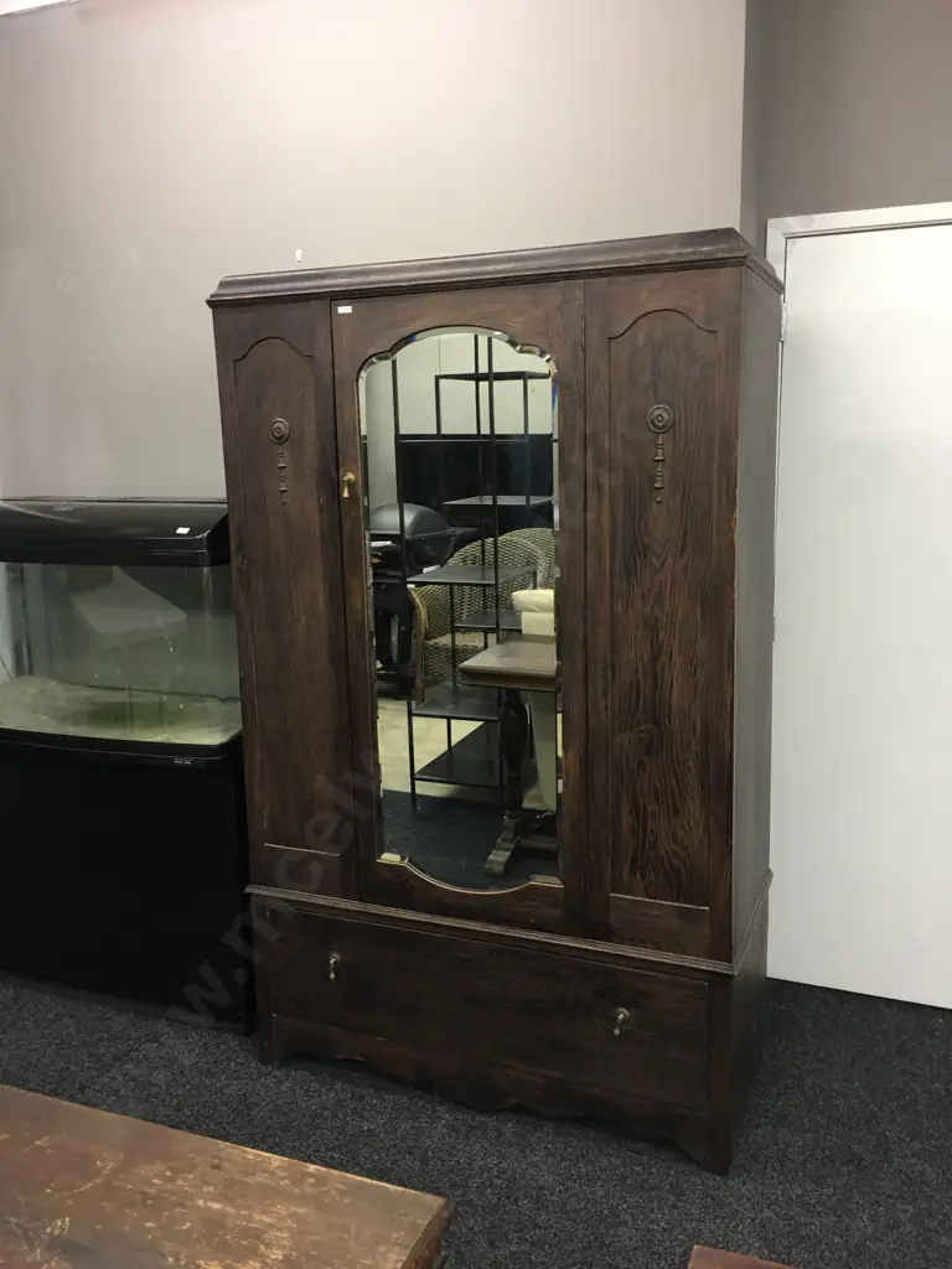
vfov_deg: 61.7
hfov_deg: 48.2
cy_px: 634
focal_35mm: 29
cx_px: 476
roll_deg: +0.4
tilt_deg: -8.8
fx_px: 1063
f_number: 2.2
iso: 64
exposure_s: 1/17
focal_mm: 4.15
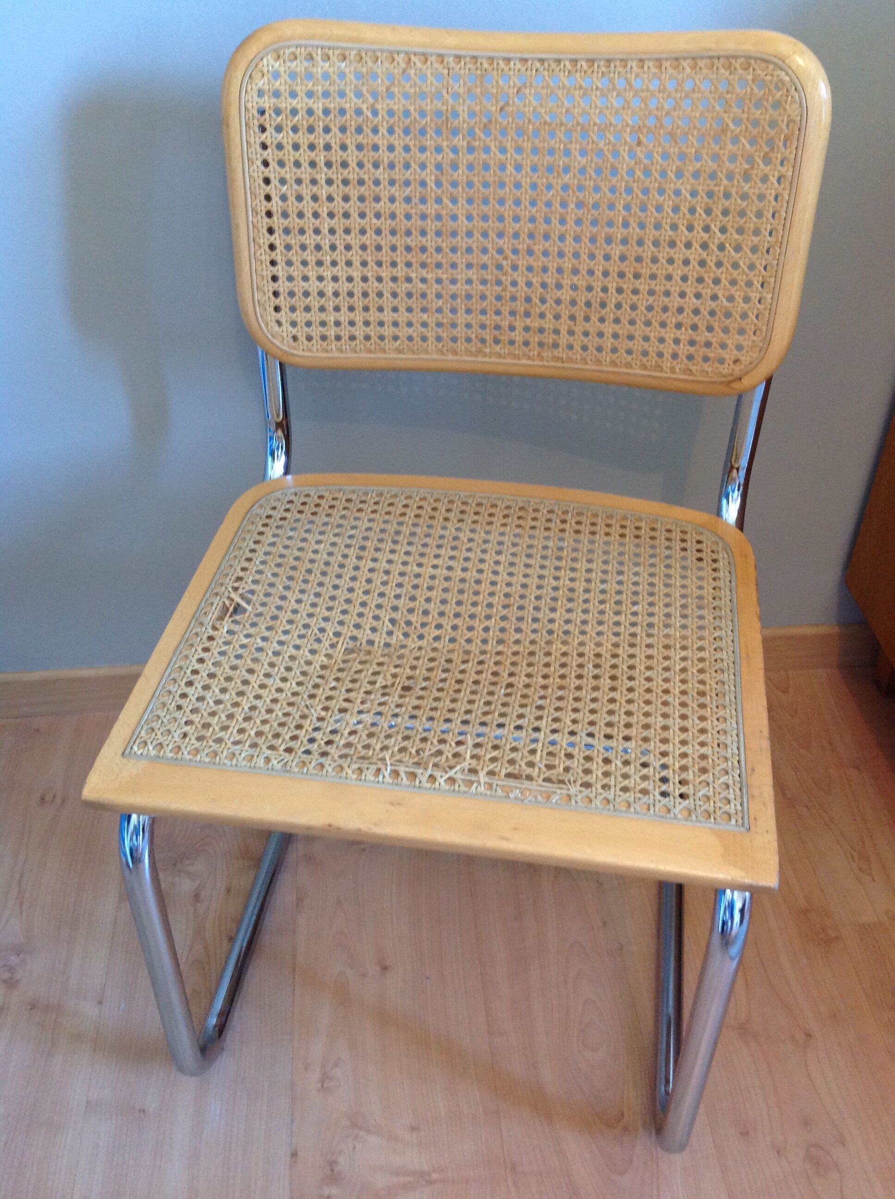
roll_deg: +1.9
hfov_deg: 40.6
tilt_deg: -38.2
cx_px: 448
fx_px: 1210
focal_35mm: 35
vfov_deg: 52.7
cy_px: 600
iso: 160
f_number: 2.4
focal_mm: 4.28
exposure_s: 1/15
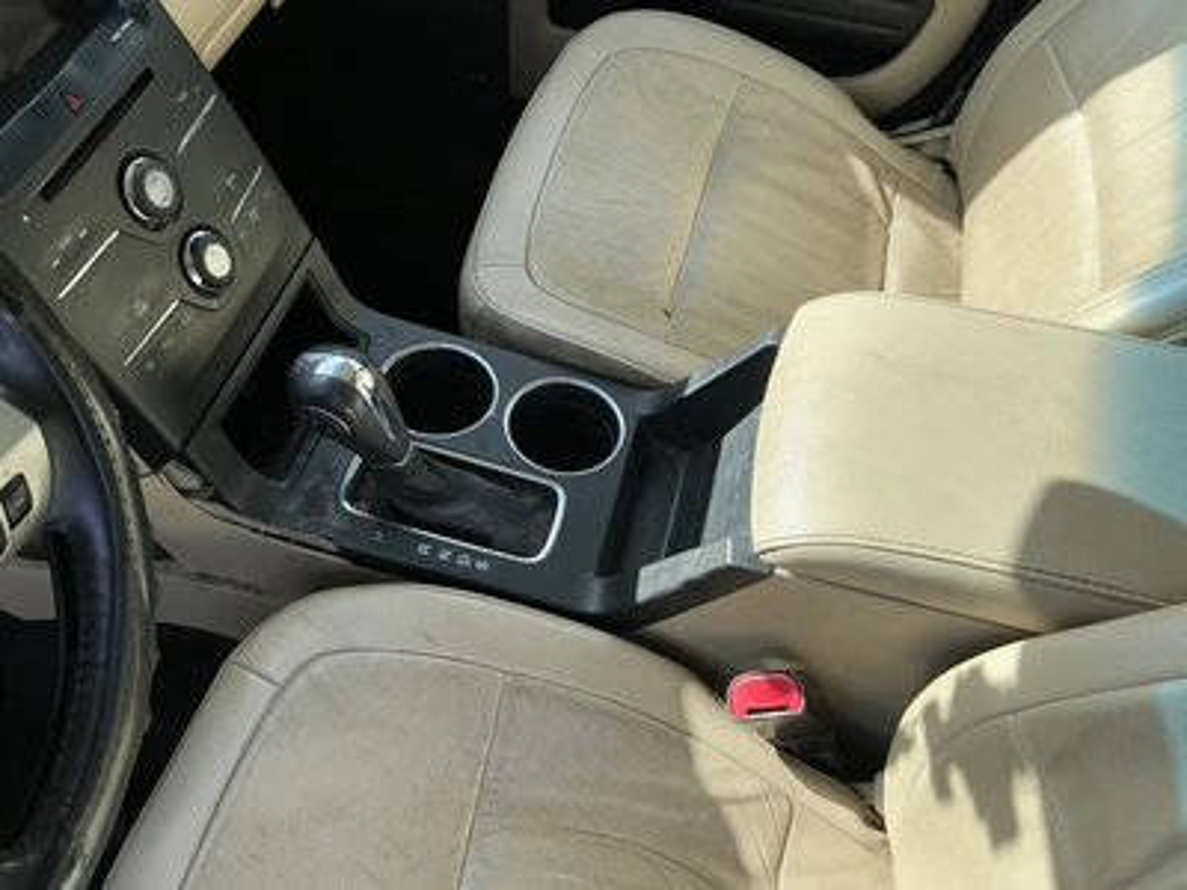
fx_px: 960
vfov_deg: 49.7
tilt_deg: -55.3
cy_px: 445
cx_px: 594
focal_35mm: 28
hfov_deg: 63.4
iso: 25
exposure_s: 1/442
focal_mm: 3
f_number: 1.8
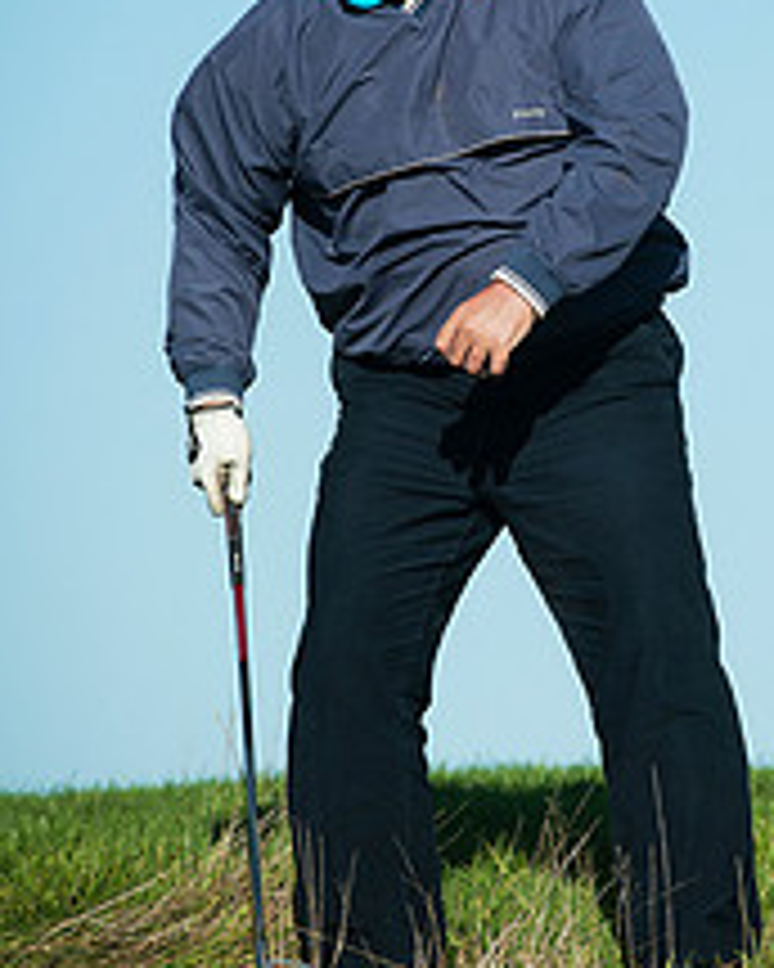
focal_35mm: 588
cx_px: 520
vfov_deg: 3.3
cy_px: 270
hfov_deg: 2.6
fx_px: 16837
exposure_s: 1/3200
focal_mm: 300
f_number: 5.6
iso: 400
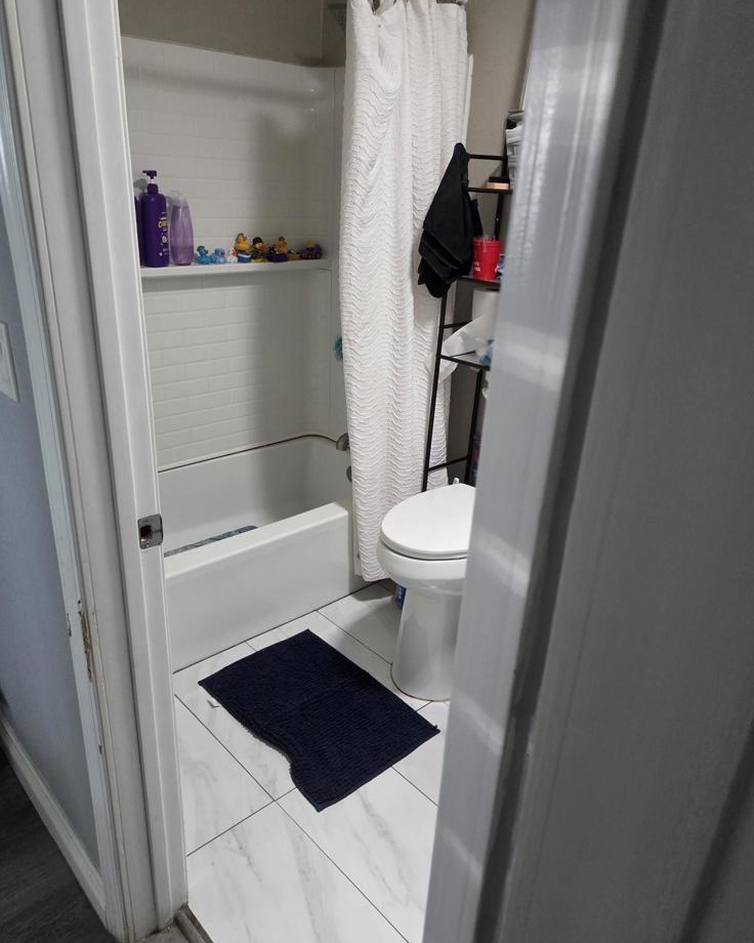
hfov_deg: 56.8
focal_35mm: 25
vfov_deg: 68.1
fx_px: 697
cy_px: 482
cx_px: 385
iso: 1000
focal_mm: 5.4
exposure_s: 1/120
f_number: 1.8
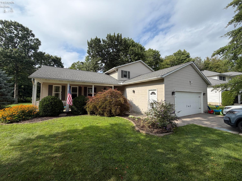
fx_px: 98
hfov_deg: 102.1
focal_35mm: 14
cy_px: 90
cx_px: 121
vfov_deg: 85.7
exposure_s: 1/770
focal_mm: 2.22
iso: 20
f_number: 2.2
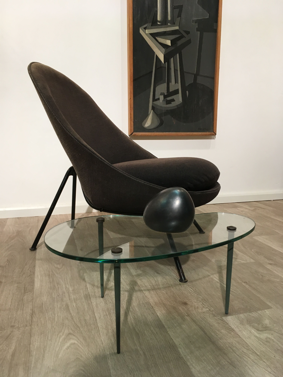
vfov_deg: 61.7
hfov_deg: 48.2
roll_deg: -0.6
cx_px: 142
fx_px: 316
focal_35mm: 29
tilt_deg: -11.9
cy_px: 188
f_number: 2.2
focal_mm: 4.15
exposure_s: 1/33
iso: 50
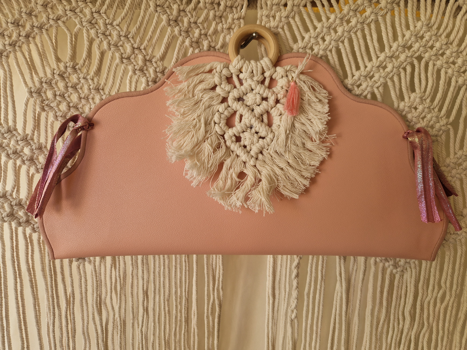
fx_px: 310
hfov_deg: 73.9
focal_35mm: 23
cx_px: 234
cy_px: 175
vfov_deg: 58.9
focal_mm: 5.4
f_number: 1.8
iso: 50
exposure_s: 1/180
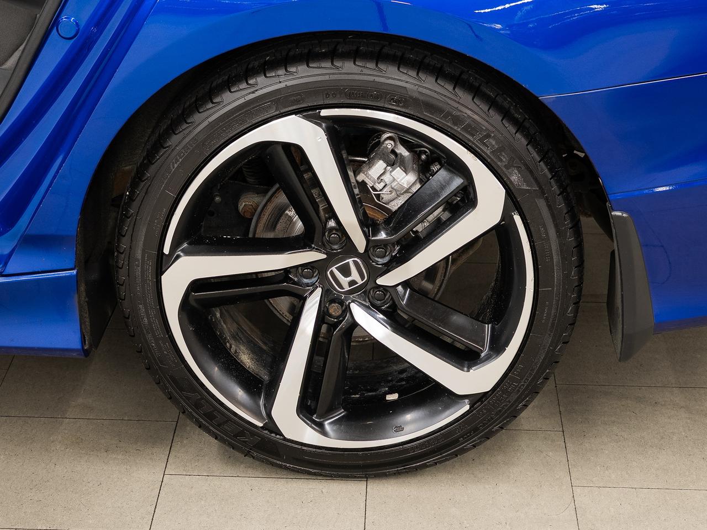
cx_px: 341
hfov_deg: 25.7
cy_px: 280
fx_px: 1550
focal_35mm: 76
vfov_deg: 19.4
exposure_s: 1/3
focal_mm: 46.9
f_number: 5.6
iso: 100
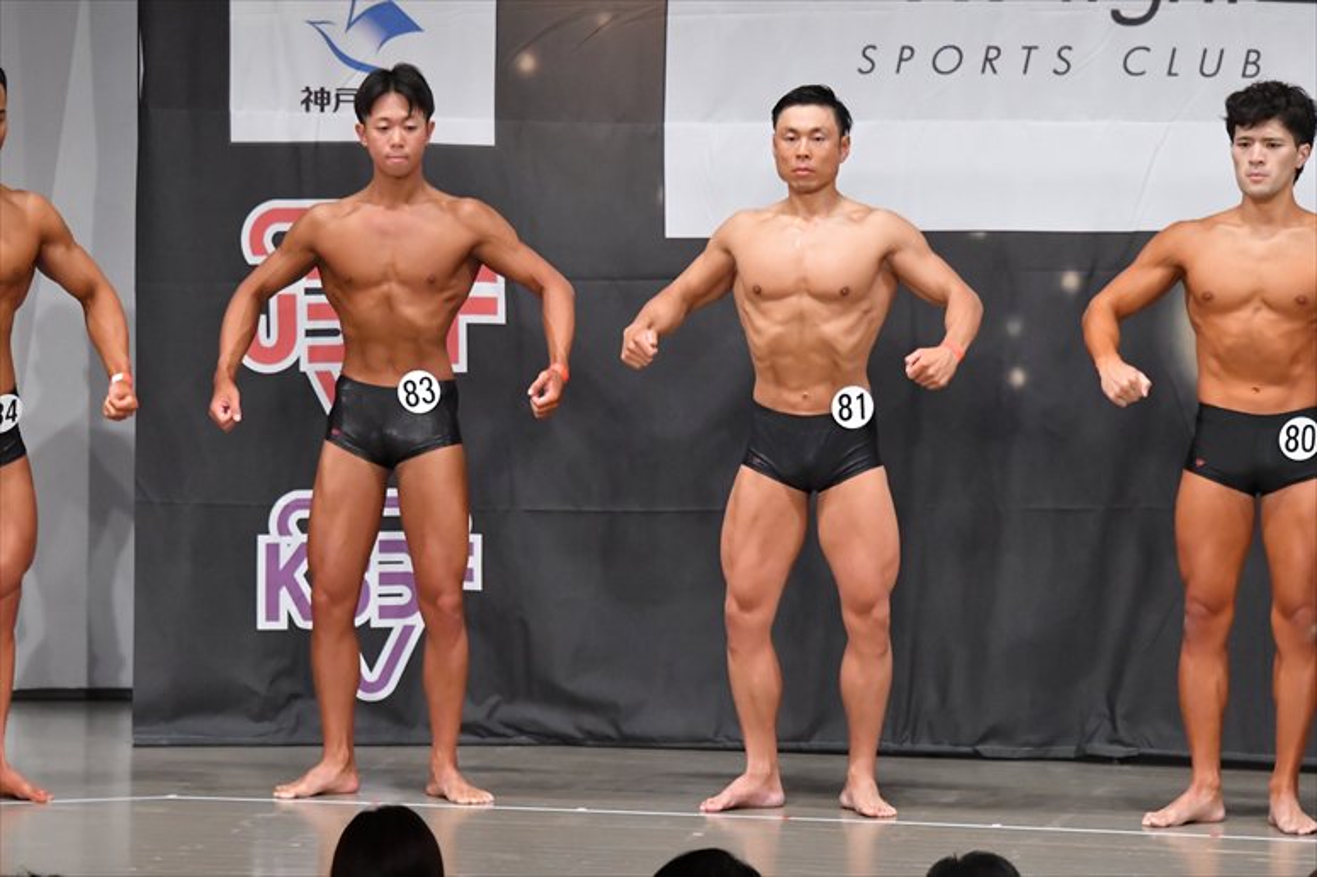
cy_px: 438
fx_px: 7935
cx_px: 658
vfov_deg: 6.3
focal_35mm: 217
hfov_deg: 9.5
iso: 6400
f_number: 5.6
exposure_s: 1/400
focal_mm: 145
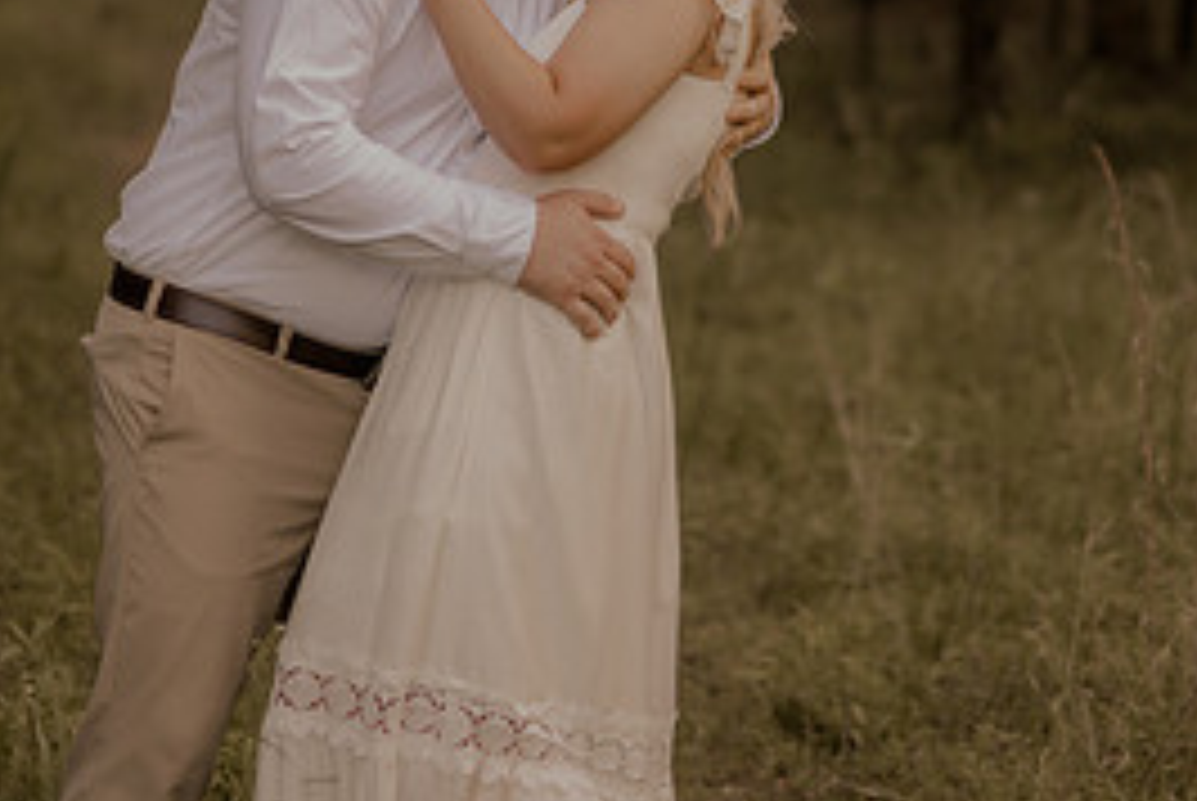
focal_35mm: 109
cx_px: 680
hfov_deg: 18.7
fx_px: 3628
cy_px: 128
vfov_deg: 12.5
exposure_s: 1/250
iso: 200
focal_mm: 50
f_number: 2.2
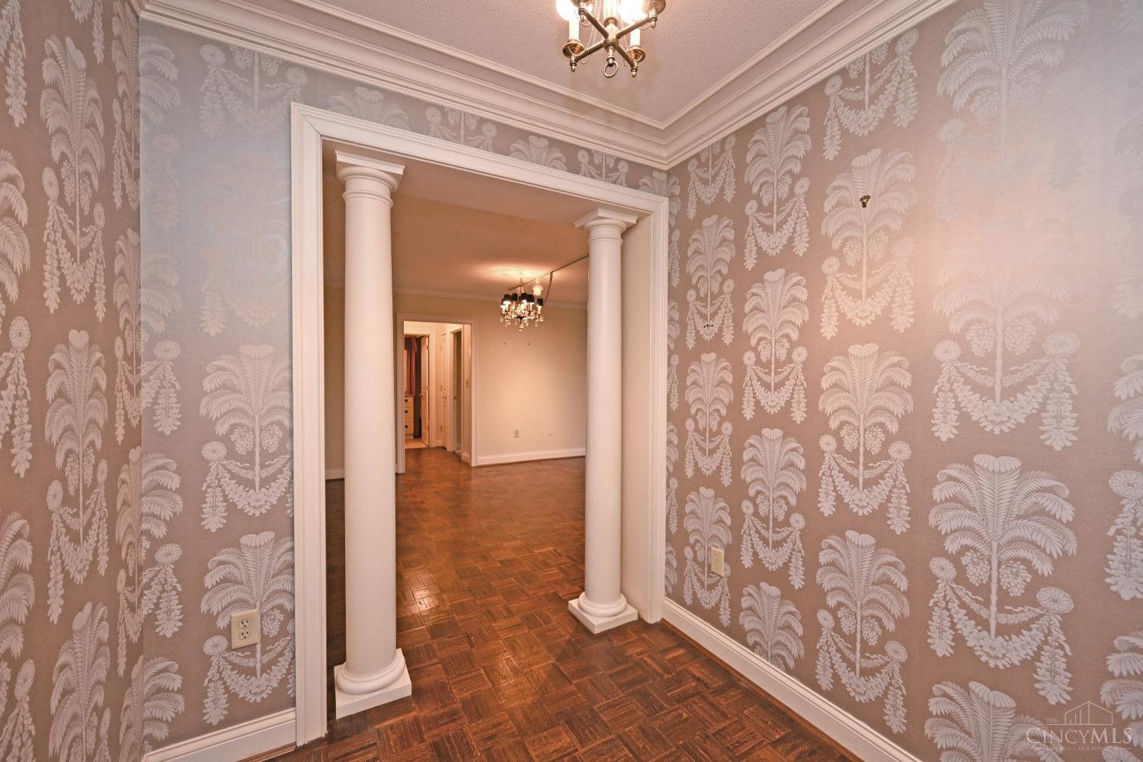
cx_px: 572
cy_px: 381
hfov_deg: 104.3
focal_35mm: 14
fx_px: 444
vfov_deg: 81.2
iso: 900
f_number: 4
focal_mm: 14
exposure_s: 1/60
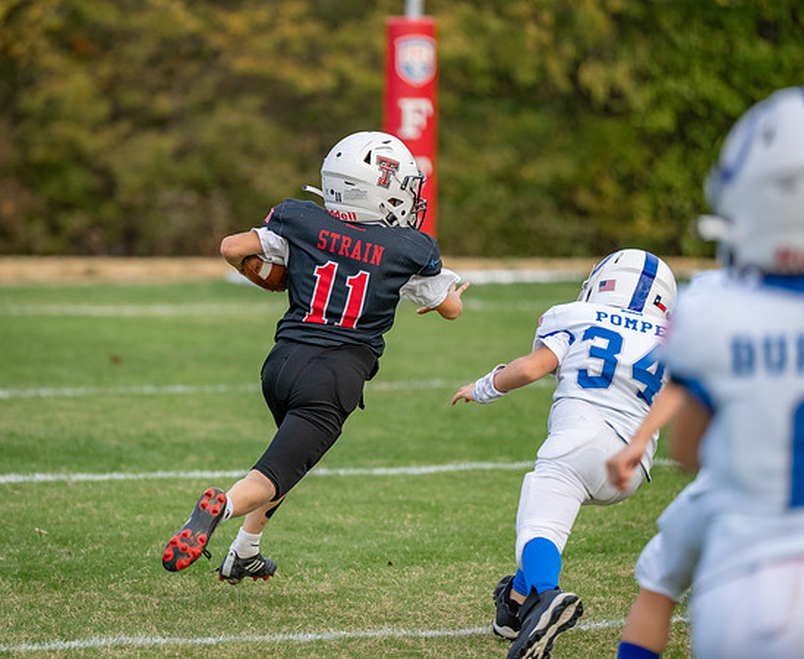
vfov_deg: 8.2
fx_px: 4610
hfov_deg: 10.0
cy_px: 328
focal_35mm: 192
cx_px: 291
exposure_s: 1/1000
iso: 500
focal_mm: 158
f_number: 2.8
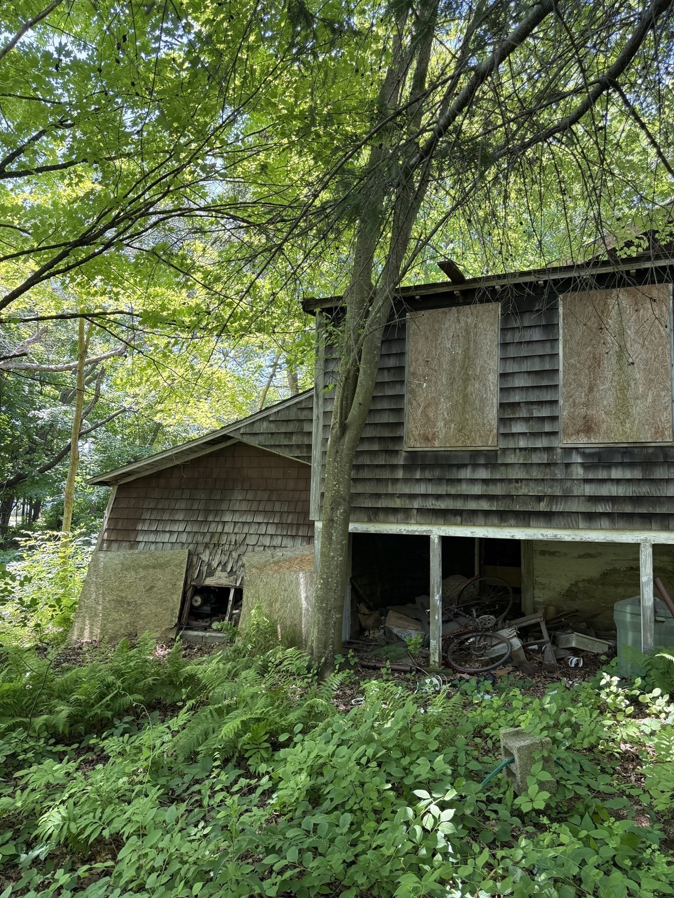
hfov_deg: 56.8
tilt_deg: +7.4
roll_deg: -4.3
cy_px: 449
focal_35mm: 24
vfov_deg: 71.6
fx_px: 623
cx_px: 337
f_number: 1.78
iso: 125
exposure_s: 1/239
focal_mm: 6.76
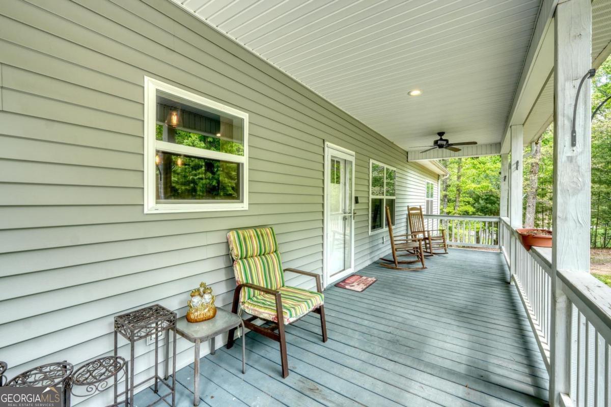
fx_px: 255
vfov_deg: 77.3
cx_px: 306
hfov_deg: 100.4
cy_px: 204
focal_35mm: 15
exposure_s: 1/6
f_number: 9
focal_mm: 10
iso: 125
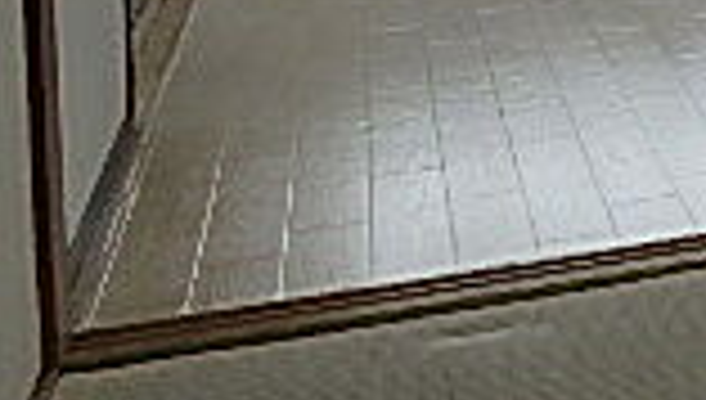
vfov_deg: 12.1
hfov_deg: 16.8
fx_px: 1744
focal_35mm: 93
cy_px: -315
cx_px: 1430
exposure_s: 1/80
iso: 125
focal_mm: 3.7
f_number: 3.5
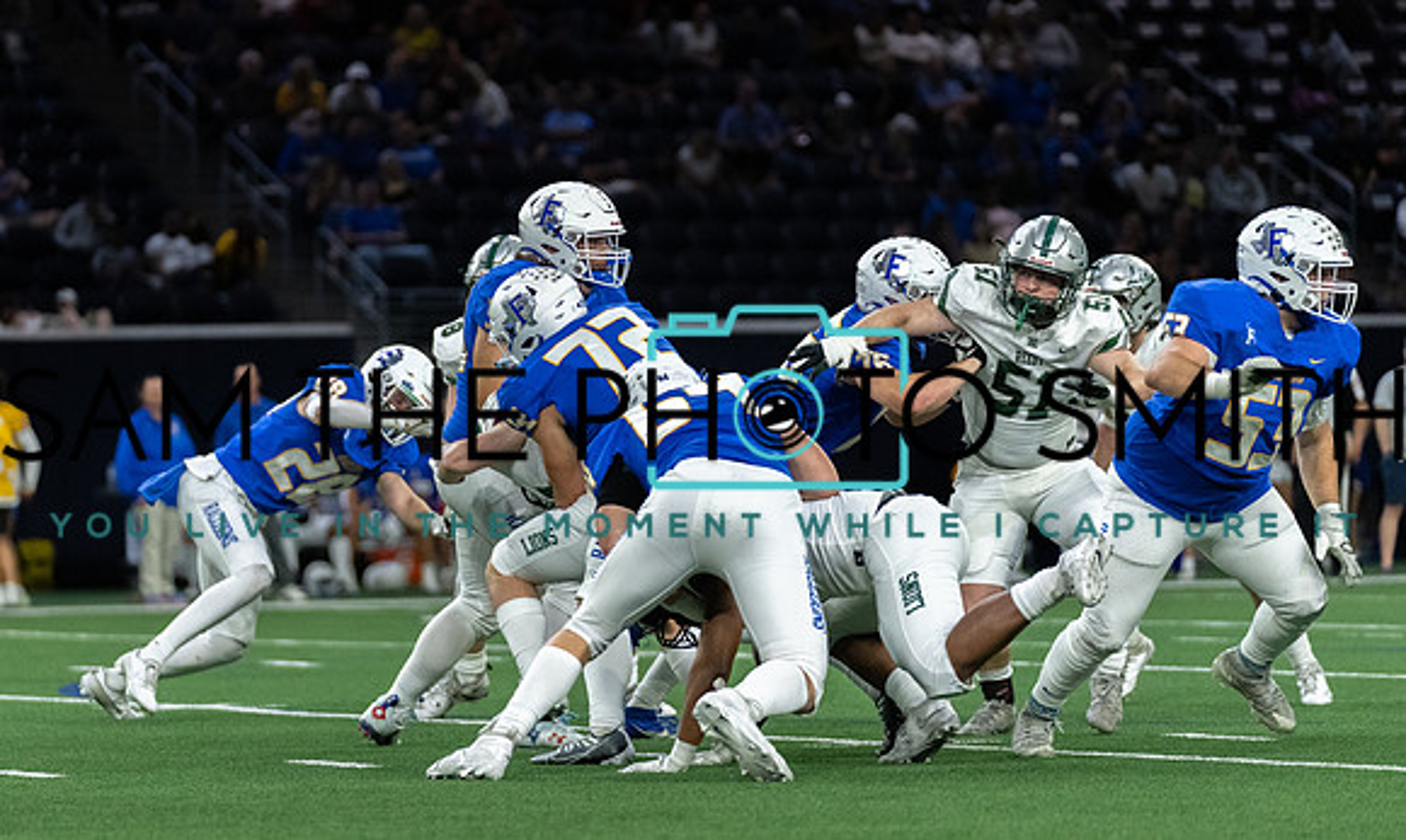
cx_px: 518
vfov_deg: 6.2
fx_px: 7748
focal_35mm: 205
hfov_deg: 10.4
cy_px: 385
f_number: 2.8
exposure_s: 1/1250
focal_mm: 155
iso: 4000
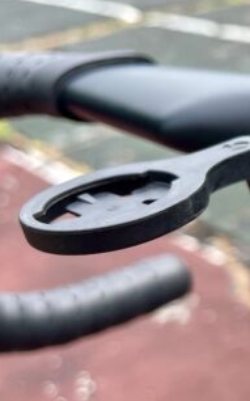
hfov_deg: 15.4
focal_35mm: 72
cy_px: 232
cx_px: 459
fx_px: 786
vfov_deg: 28.6
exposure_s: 1/1689
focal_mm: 5.1
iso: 32
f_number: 1.6
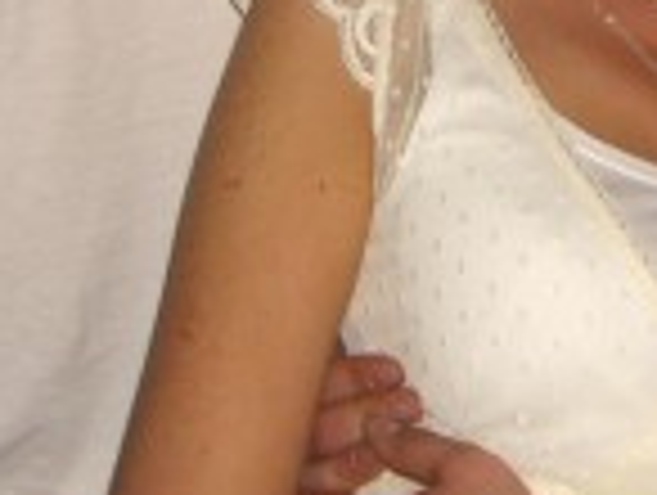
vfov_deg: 9.4
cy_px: -81
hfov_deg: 12.6
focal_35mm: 156
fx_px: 2966
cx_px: 536
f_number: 2.8
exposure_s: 1/60
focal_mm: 7.9
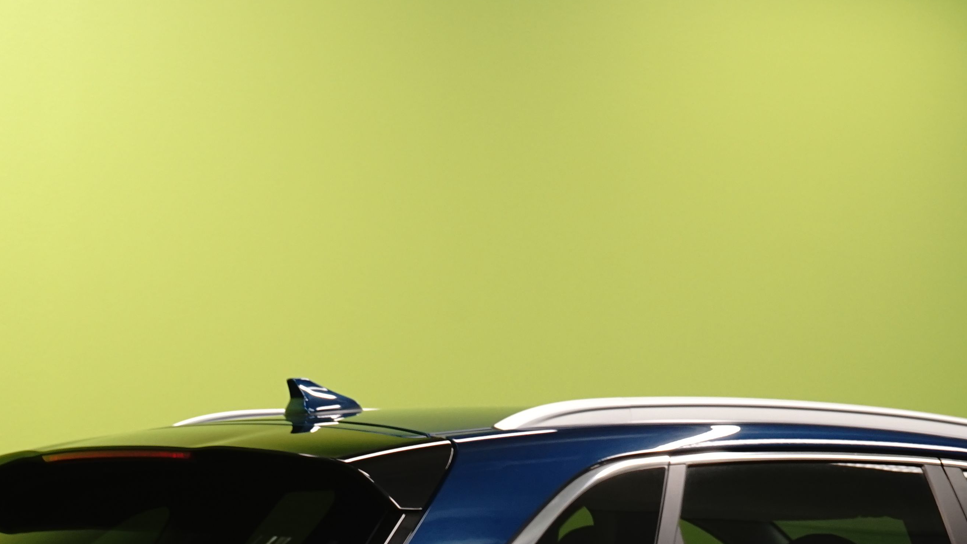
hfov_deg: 12.8
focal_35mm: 168
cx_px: 735
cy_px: 683
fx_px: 4308
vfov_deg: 7.2
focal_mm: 70
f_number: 9
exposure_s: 1/6
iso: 500
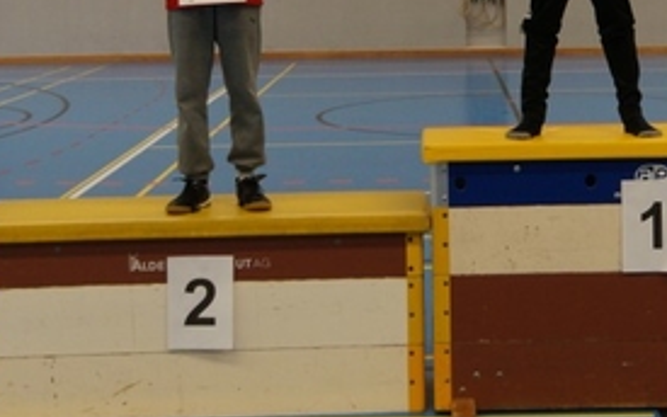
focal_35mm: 78
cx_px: 454
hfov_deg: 26.3
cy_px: -11
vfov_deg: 16.4
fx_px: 1418
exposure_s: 1/60
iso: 800
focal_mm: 26
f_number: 4
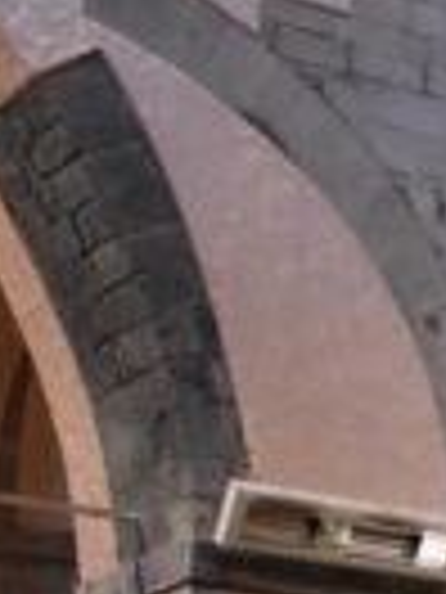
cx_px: 1133
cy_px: 792
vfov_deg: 11.1
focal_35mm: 173
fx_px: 2974
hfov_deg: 7.8
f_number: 4
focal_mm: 27
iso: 2200
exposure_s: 1/60
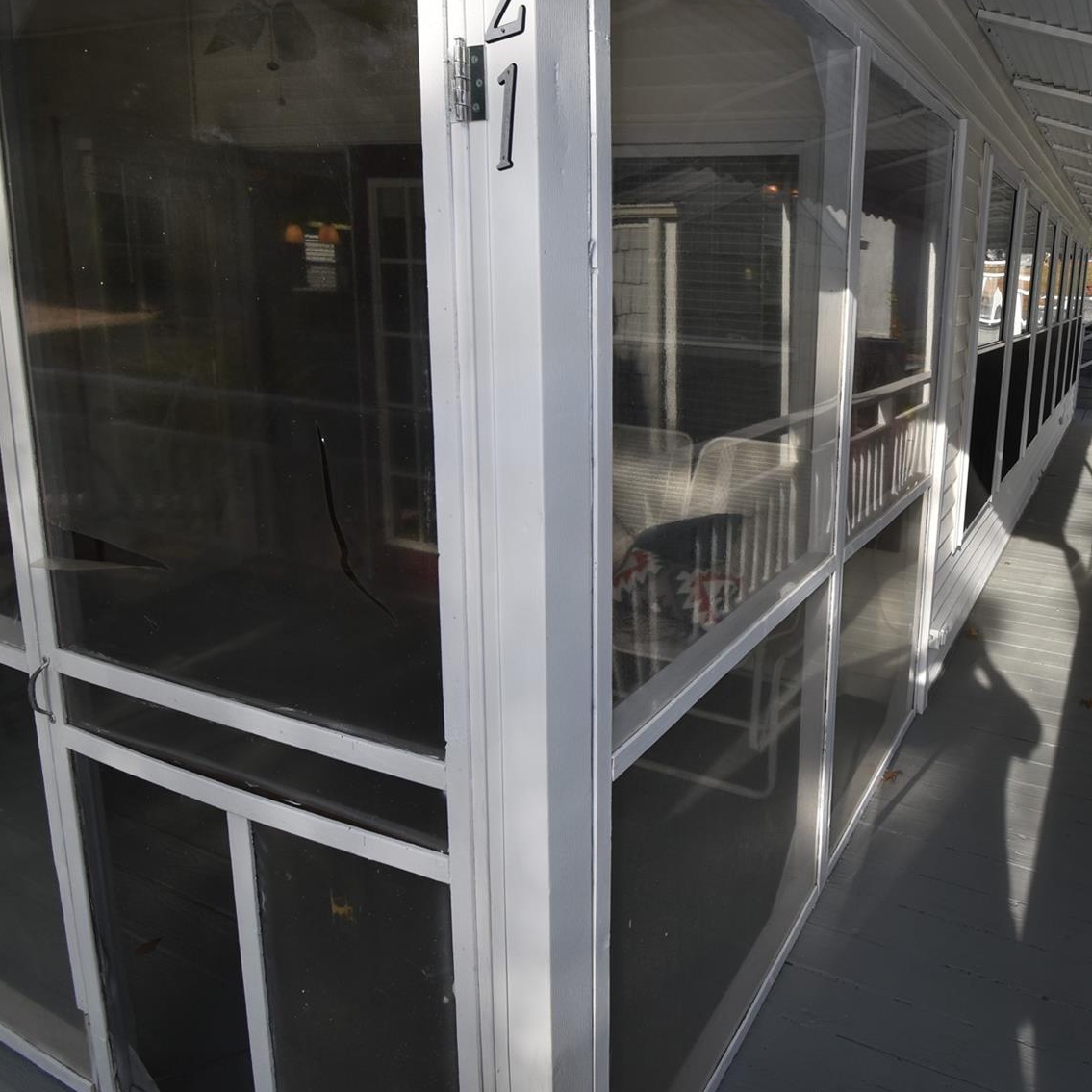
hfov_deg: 64.1
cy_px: 444
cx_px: 791
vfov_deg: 66.7
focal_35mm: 23
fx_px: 821
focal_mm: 10
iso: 100
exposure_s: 1/250
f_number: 8
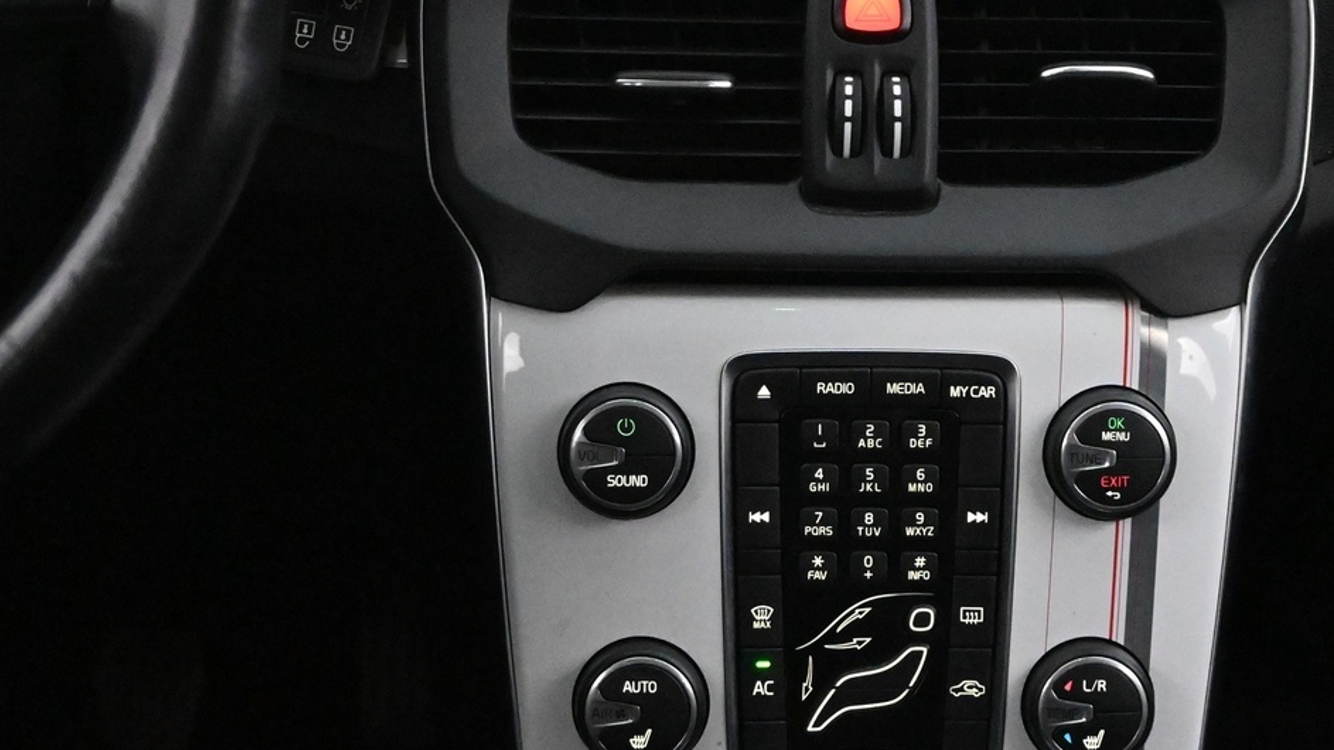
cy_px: 183
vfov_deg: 14.8
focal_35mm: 81
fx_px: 2865
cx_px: 859
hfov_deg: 26.1
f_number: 4.8
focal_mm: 30
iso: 12800
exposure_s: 1/50
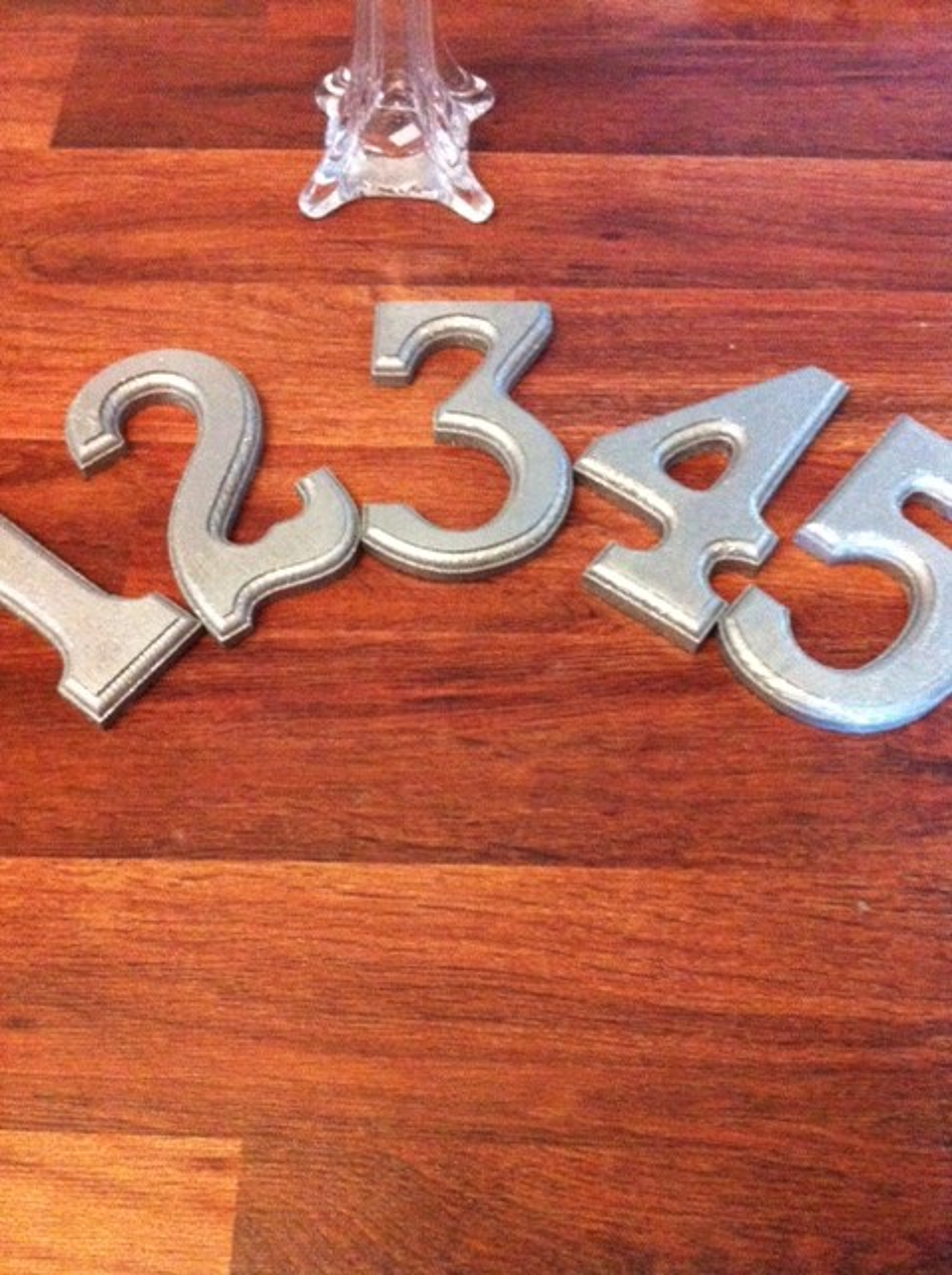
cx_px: 476
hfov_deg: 40.6
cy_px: 638
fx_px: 1287
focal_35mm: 35
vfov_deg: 52.7
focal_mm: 3.85
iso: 800
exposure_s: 1/15
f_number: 2.8
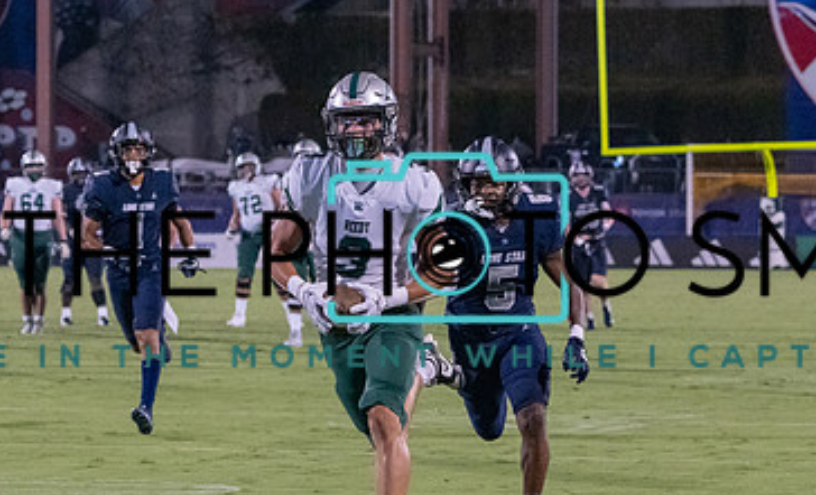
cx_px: 316
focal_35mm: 212
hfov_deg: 10.0
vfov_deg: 6.1
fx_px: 4677
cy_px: 328
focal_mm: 104
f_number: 5.6
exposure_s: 1/1000
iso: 12800
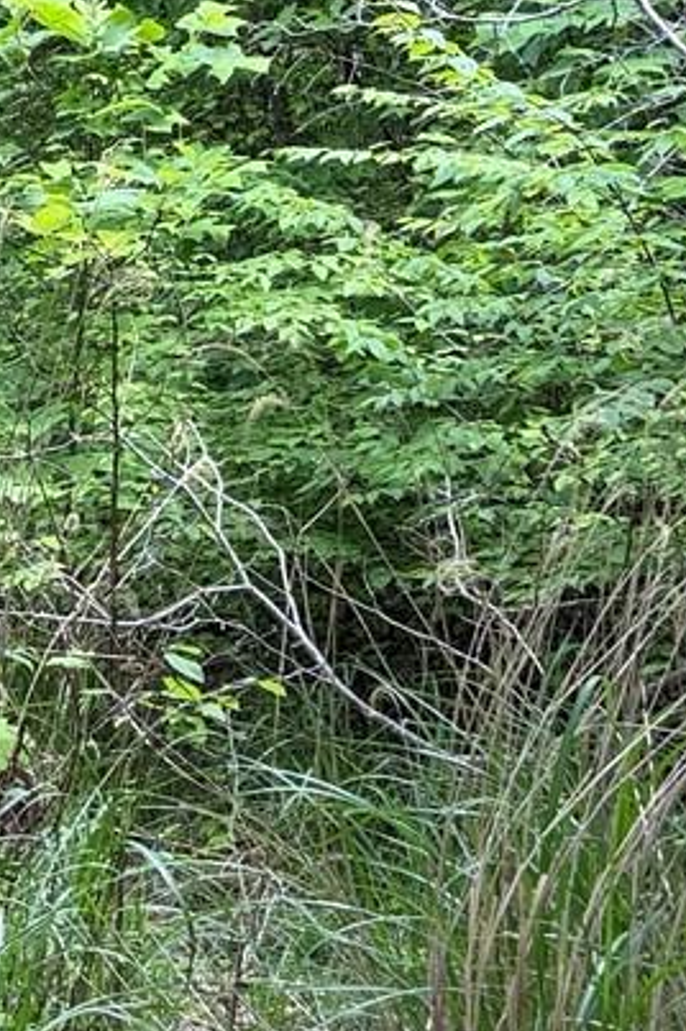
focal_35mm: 127
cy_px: 340
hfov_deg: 9.8
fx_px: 3636
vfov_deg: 16.1
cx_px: -791
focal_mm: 6.76
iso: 64
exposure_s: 1/236
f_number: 1.78
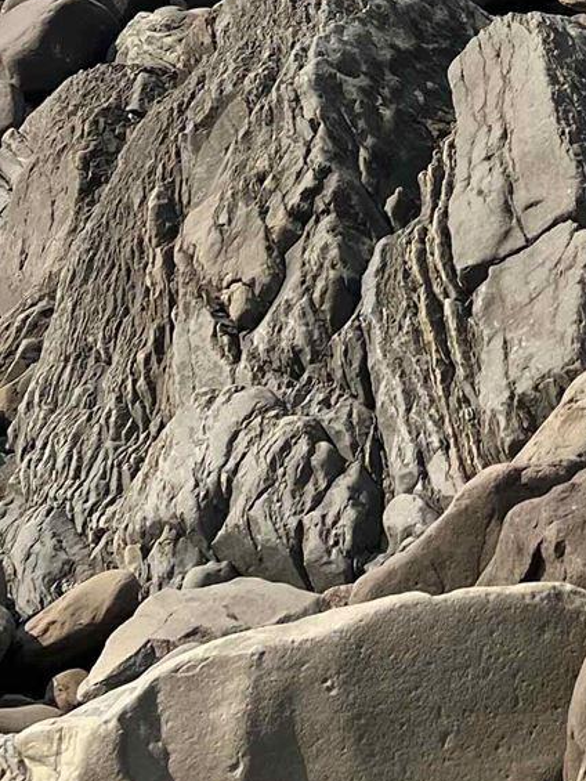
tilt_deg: -5.5
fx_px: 2392
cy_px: -438
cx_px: 839
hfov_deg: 13.3
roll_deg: +0.3
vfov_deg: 16.6
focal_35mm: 106
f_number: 1.5
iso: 50
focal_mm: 5.7
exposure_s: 1/4831
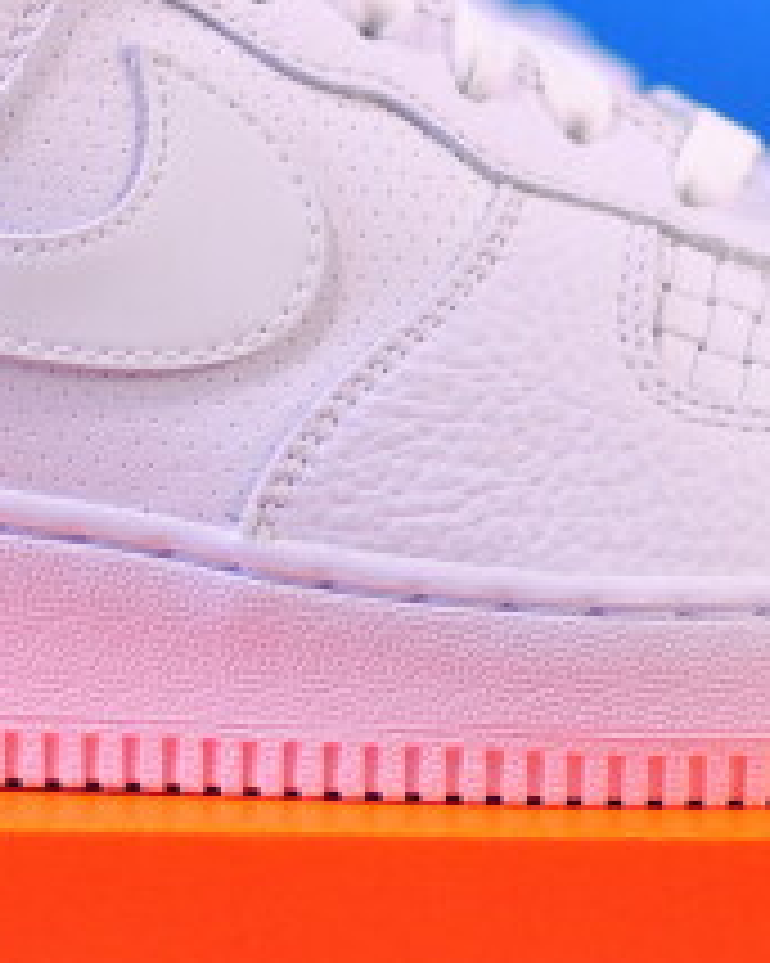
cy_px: -151
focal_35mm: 263
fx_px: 7497
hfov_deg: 5.9
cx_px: 230
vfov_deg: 7.3
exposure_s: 1/320
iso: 250
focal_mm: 50
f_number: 2
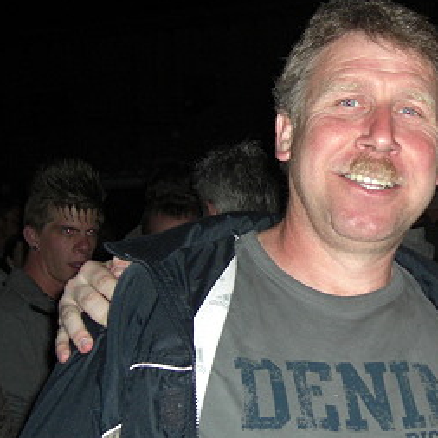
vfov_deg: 21.7
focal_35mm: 80
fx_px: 1145
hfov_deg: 20.8
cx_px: 457
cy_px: 213
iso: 200
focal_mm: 7.9
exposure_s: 1/60
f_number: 2.8
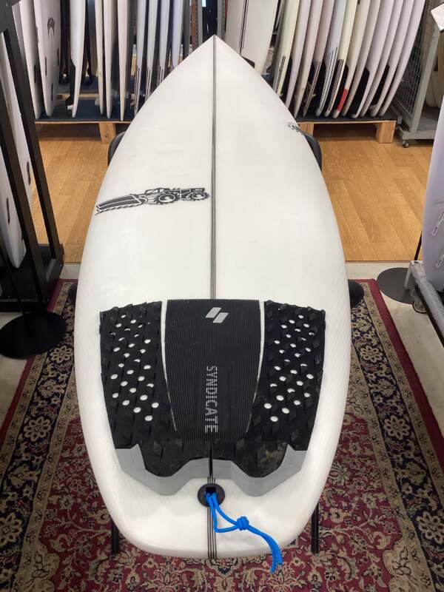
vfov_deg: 58.4
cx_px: 222
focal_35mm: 31
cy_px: 296
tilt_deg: -38.3
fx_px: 530
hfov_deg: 45.4
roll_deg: +0.1
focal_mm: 3.3
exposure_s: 1/50
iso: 50
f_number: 2.4
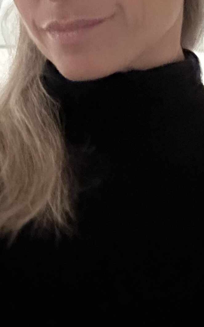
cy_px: 10
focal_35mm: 77
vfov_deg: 25.6
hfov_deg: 16.9
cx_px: 79
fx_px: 685
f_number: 1.9
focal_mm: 2.69
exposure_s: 1/17
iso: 1000
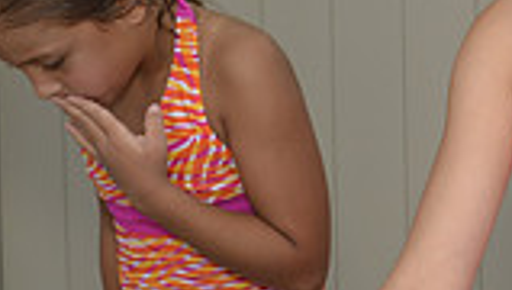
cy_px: -114
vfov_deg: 9.7
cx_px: 638
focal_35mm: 122
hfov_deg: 16.7
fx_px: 1659
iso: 250
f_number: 9
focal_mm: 32
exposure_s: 1/160
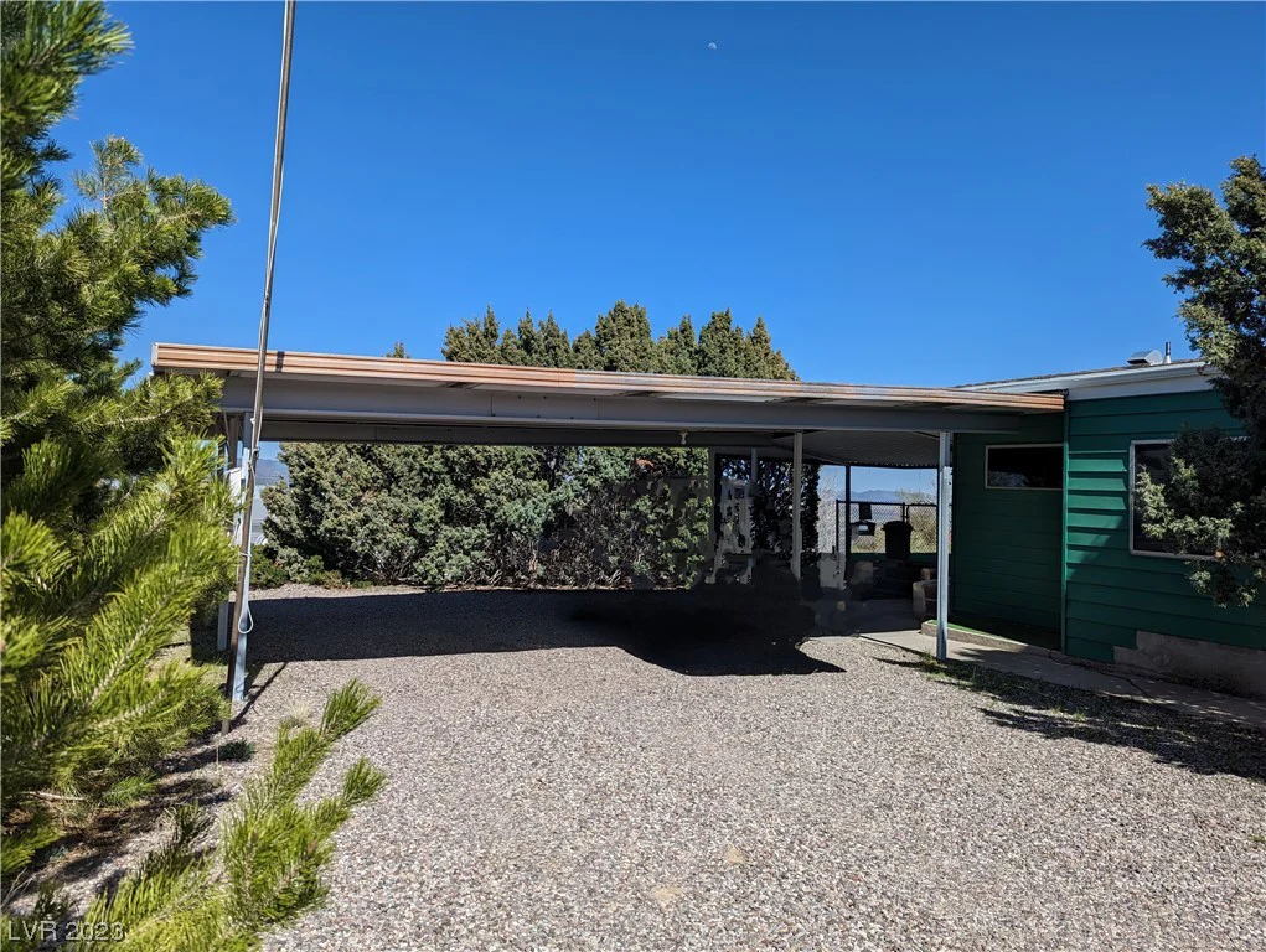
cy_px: 476
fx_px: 879
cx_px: 633
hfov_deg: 71.5
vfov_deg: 56.9
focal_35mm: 24
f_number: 1.85
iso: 44
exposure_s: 1/2976
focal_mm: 6.81
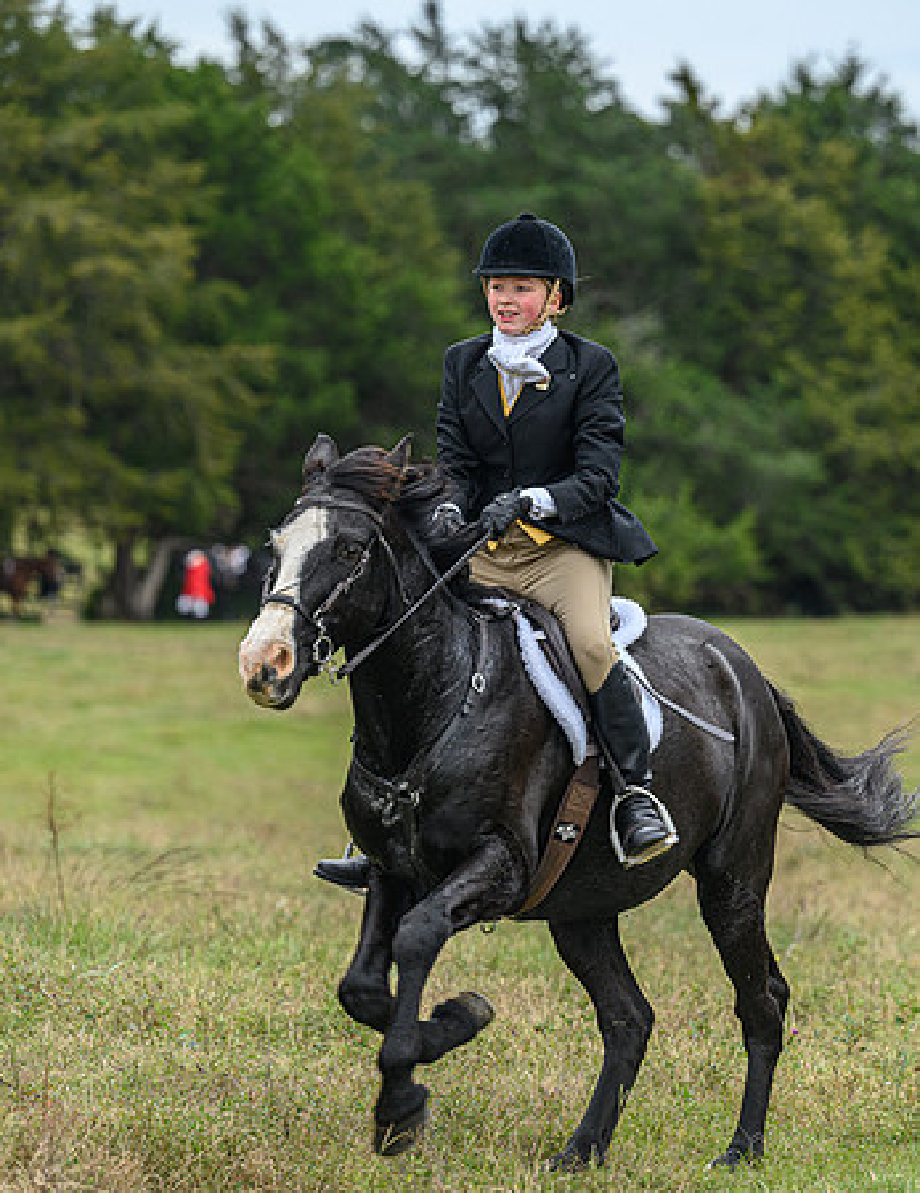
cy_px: 593
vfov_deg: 9.7
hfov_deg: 7.5
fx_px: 7004
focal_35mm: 201
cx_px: 597
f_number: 3.2
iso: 500
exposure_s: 1/640
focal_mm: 140
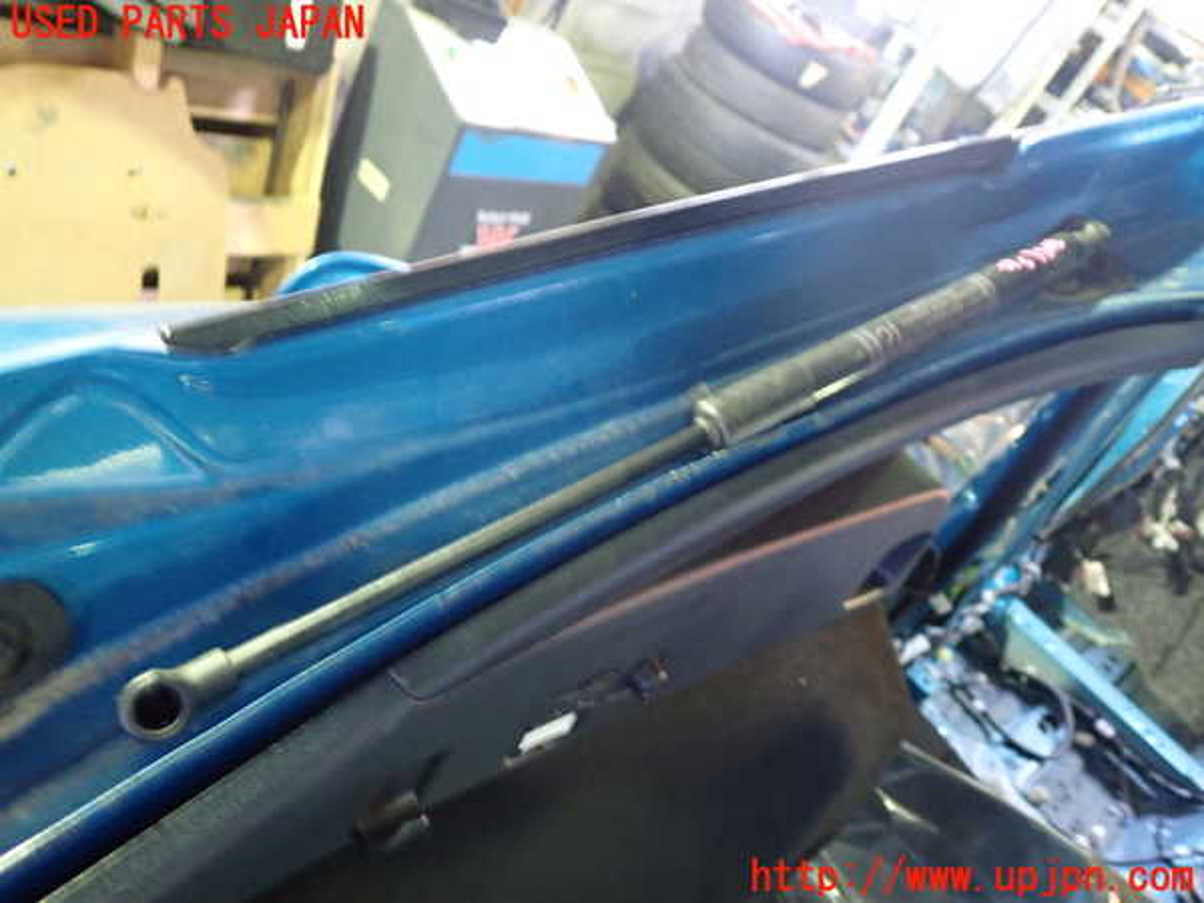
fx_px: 1043
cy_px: 452
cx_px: 602
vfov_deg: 46.8
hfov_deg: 60.0
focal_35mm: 30
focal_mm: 5.4
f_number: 2.3
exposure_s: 1/8
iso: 800
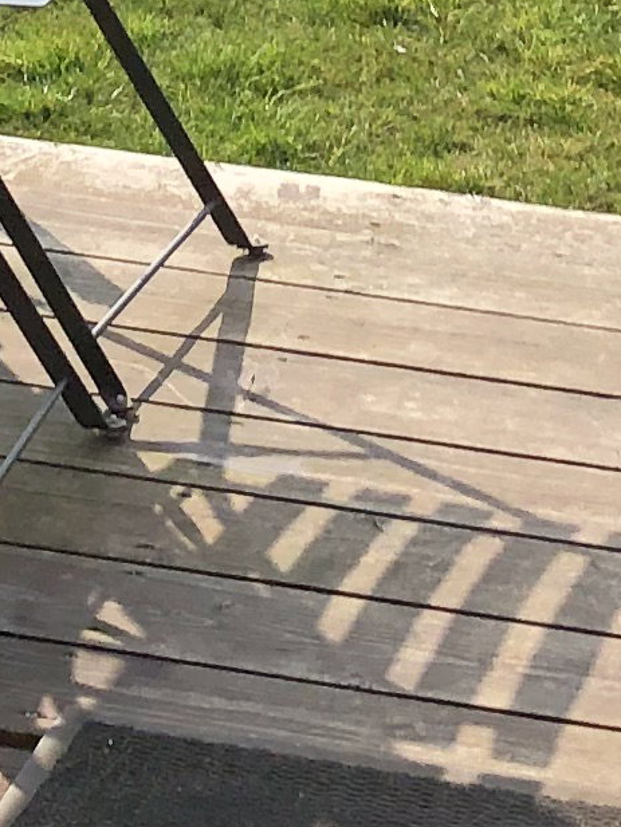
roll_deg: -2.1
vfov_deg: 10.2
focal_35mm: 183
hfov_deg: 8.1
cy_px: -690
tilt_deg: -7.8
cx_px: 310
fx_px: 4376
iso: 20
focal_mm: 3.99
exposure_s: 1/2404
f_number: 1.8
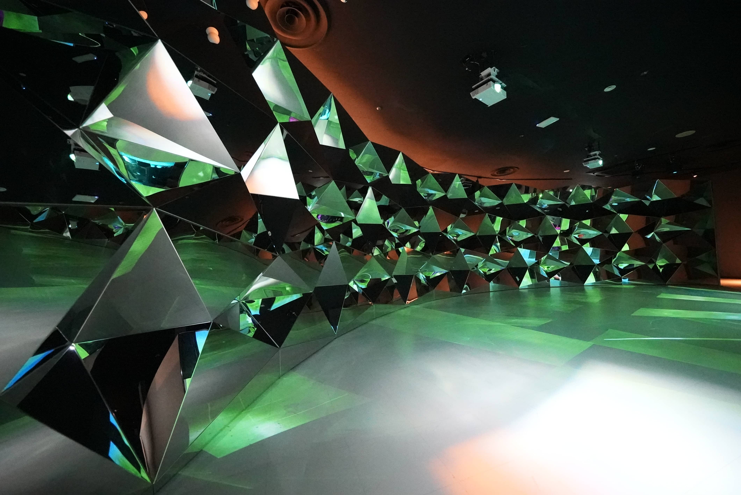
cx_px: 370
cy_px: 248
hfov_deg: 112.6
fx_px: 247
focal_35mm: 12
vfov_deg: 90.1
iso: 51200
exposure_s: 1/100
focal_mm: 12
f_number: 5
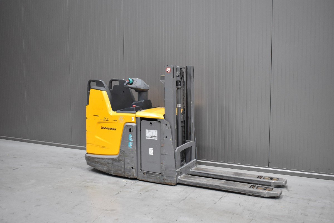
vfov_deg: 36.9
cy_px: 112
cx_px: 167
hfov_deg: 53.1
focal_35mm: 36
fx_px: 334
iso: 1600
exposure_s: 1/80
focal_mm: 24
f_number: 4.5
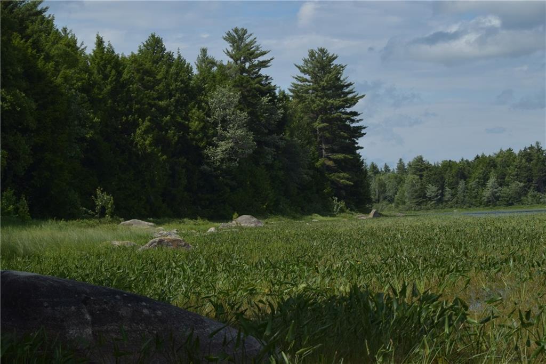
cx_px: 273
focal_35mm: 82
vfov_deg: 16.6
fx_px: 1251
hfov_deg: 24.6
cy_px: 182
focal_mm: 55
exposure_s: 1/100
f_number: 18
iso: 200
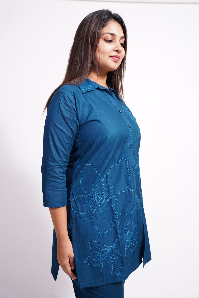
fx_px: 310
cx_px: 100
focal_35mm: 37
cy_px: 149
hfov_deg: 35.6
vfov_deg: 51.4
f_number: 4.5
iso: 640
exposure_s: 1/50
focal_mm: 37.4
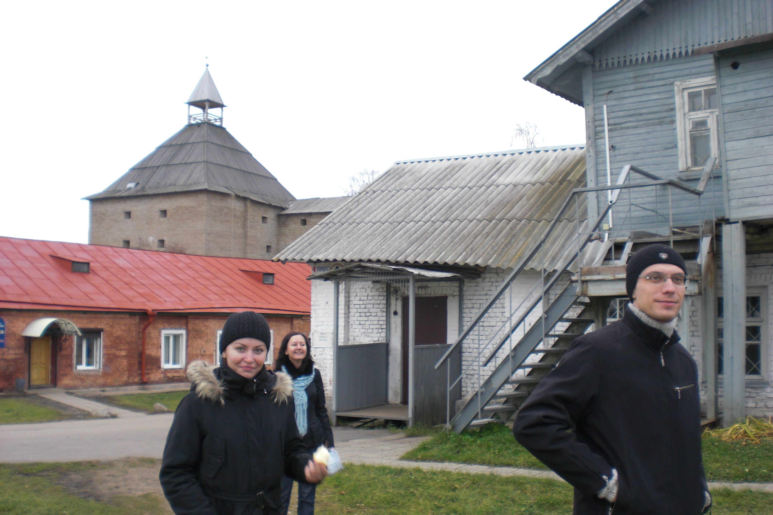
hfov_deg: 48.5
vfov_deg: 33.4
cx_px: 390
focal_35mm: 40
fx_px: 859
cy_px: 266
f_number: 3.1
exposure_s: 1/125
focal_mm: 6.3
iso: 64
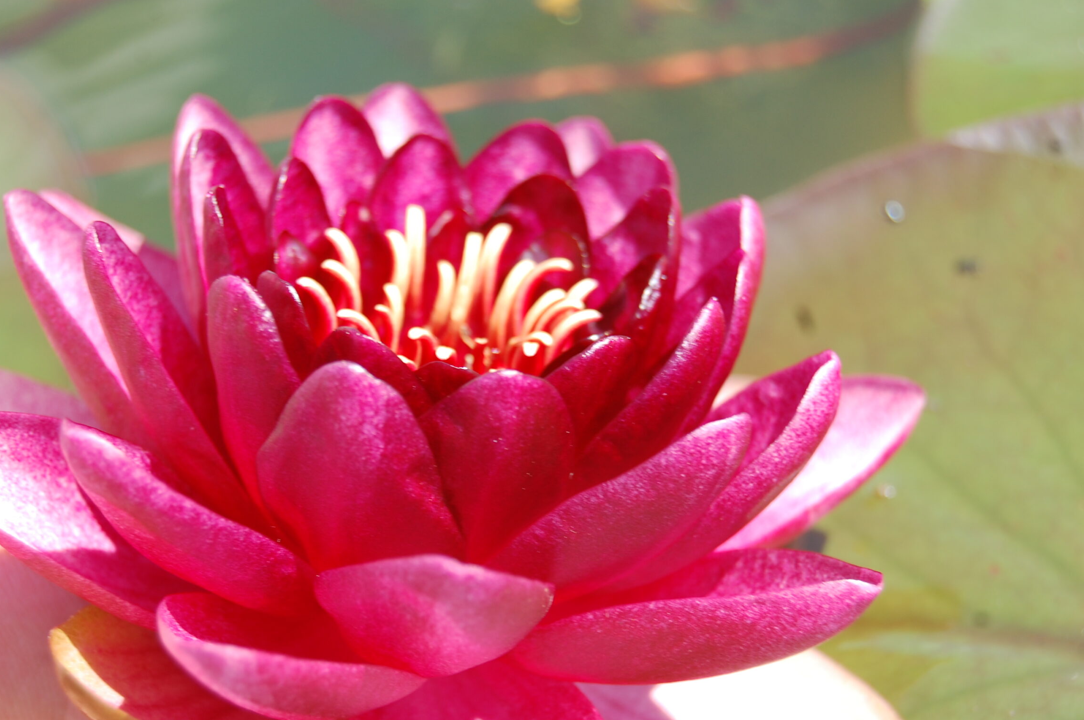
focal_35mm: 93
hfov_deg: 22.0
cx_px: 552
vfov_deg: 14.7
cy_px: 388
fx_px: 2784
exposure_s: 1/200
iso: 200
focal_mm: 55
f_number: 7.1
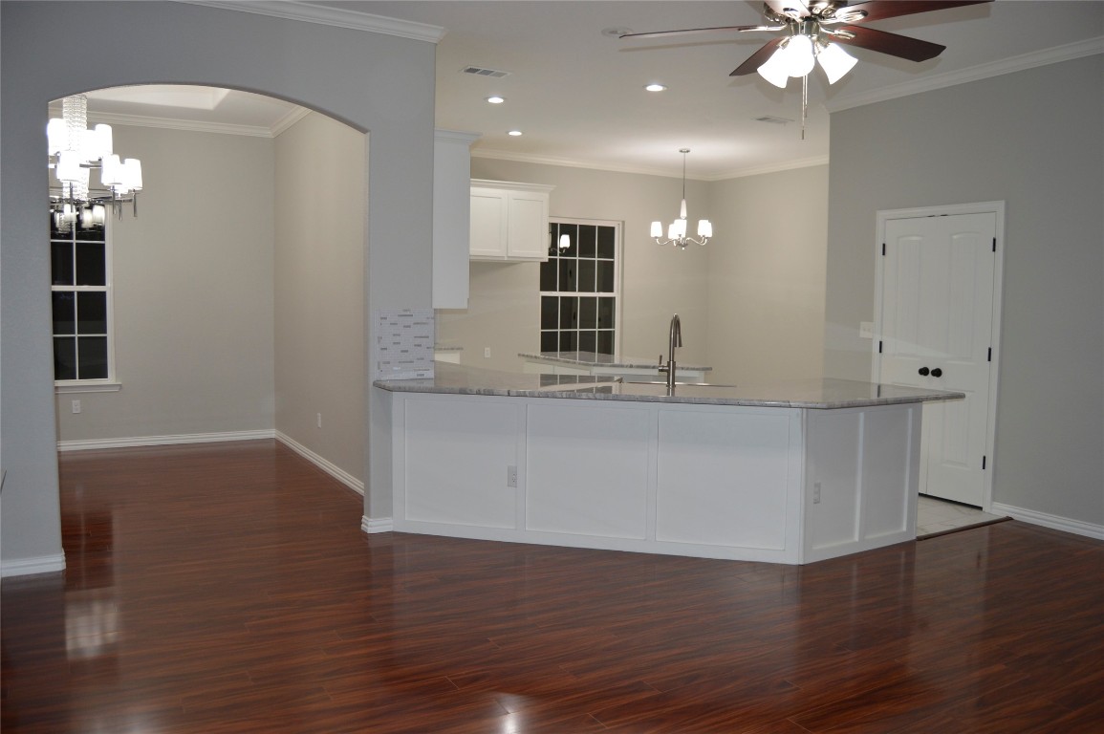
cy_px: 367
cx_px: 552
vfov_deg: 47.9
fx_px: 827
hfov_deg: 67.4
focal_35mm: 27
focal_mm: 18
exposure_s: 1/60
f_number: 4
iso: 400
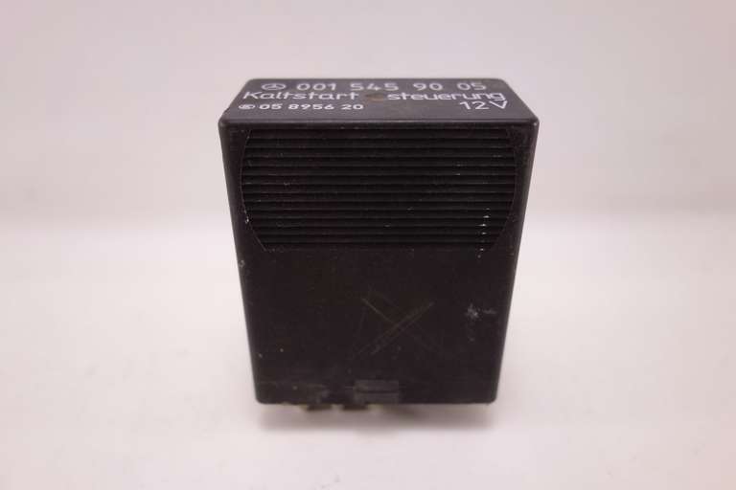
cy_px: 245
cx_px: 368
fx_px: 572
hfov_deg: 65.5
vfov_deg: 46.4
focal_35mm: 28
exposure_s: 1/100
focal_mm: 10.4
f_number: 2.5
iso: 125
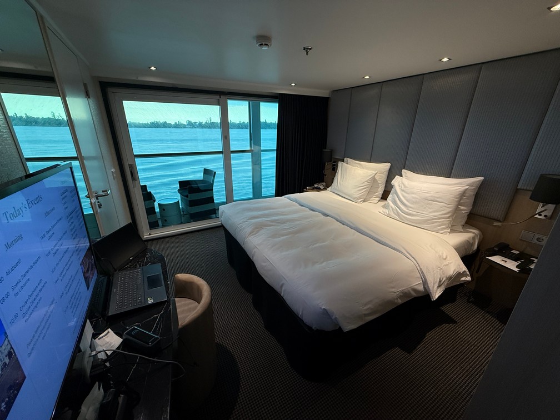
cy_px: 210
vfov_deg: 85.7
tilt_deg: -20.1
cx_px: 280
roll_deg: -0.7
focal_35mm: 14
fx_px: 226
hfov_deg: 102.1
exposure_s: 1/120
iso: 250
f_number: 2.2
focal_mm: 2.22
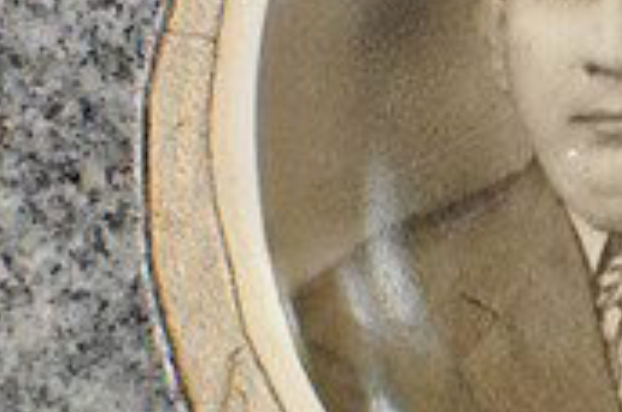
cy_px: 154
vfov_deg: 7.7
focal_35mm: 177
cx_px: 665
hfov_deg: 11.5
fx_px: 3047
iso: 800
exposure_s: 1/100
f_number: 2.8
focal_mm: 35
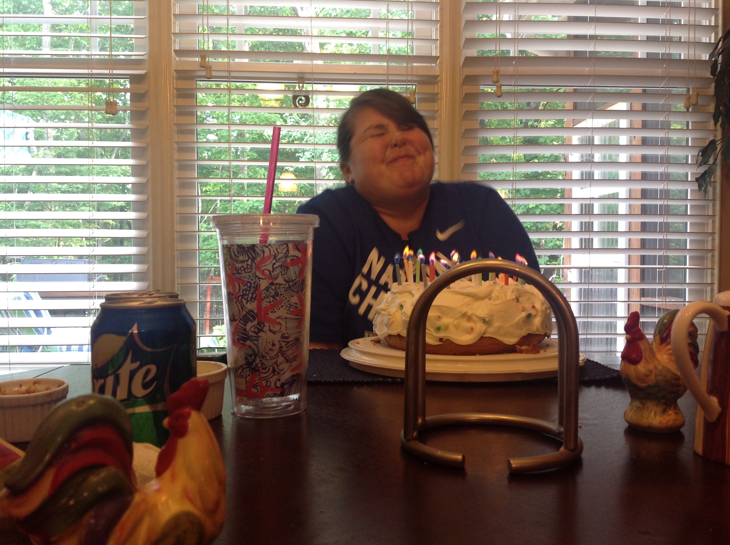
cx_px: 365
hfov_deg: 52.7
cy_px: 272
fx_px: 737
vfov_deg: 40.6
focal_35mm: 35
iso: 100
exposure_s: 1/15
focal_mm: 4.28
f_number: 2.4
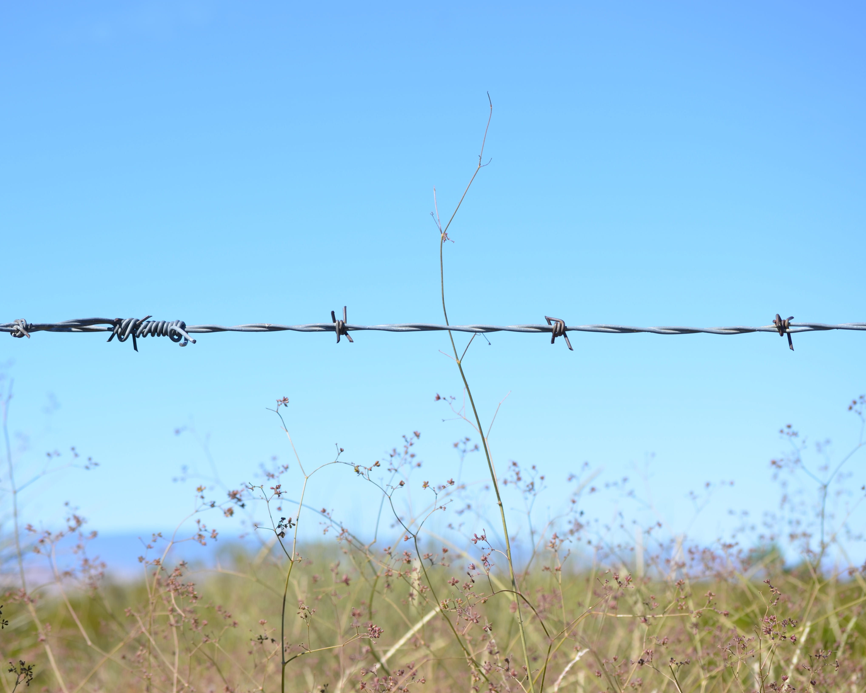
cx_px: 364
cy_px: 346
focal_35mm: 94
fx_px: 2398
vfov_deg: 16.4
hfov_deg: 20.5
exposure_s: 1/250
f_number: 8
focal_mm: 55
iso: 100
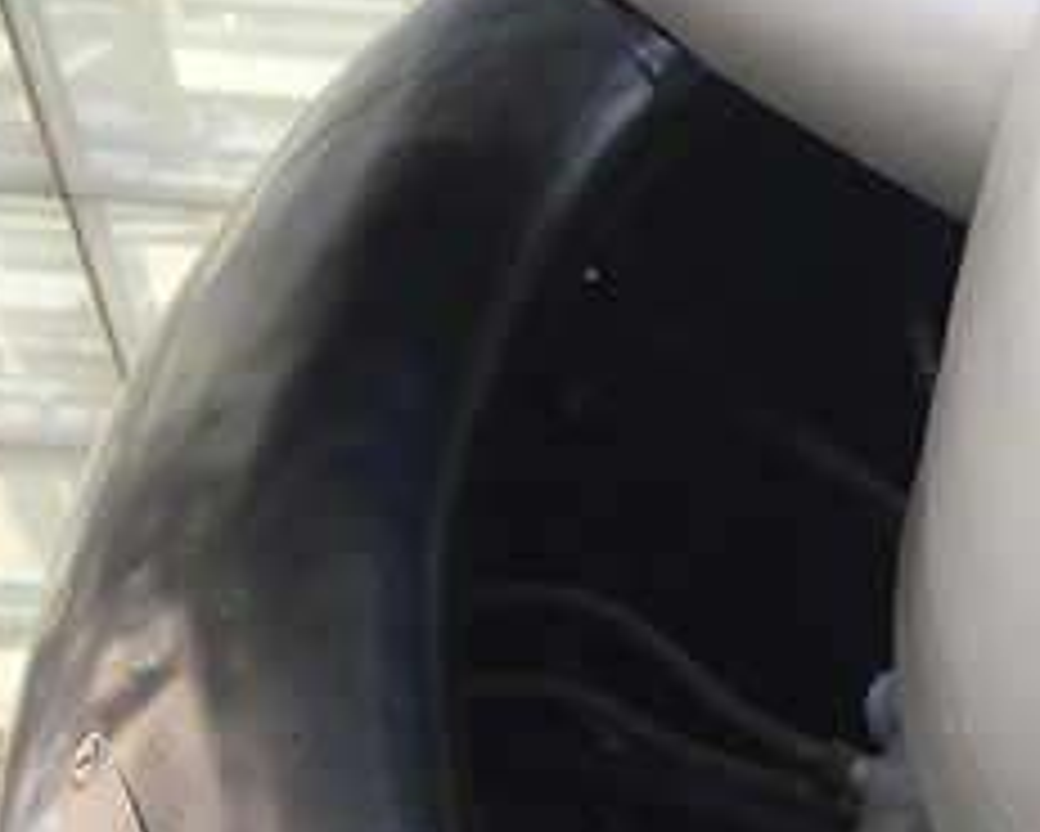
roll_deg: +2.6
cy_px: 1147
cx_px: 1265
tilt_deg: +9.5
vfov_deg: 14.9
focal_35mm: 98
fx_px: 3018
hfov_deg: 18.5
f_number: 2.2
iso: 32
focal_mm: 4.15
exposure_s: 1/177
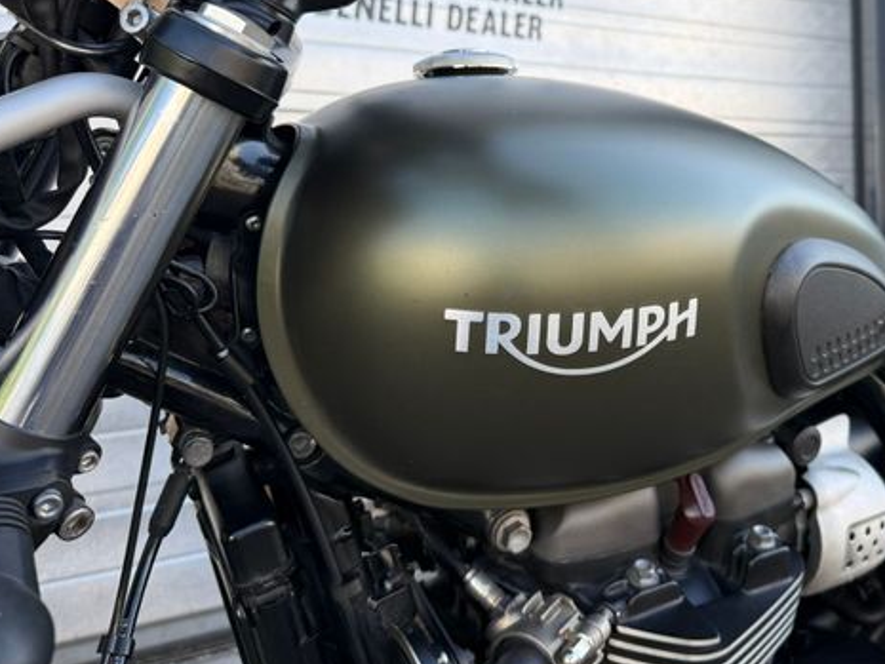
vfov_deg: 42.5
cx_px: 565
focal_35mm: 33
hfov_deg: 54.6
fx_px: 844
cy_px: 232
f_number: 1.78
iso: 100
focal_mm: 6.76
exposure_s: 1/535
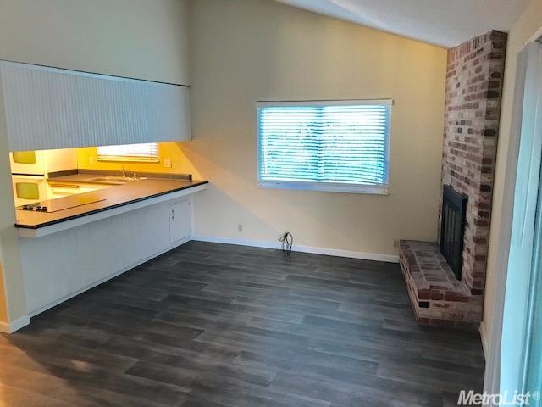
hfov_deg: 63.4
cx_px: 271
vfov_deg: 49.7
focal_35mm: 28
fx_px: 438
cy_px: 204
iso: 64
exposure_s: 1/15
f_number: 1.8
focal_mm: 3.99
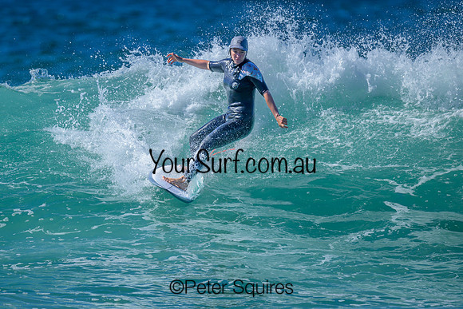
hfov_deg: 2.0
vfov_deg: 1.3
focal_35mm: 1041
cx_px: 162
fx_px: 13385
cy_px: 180
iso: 220
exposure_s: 1/2000
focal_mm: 800
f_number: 6.3
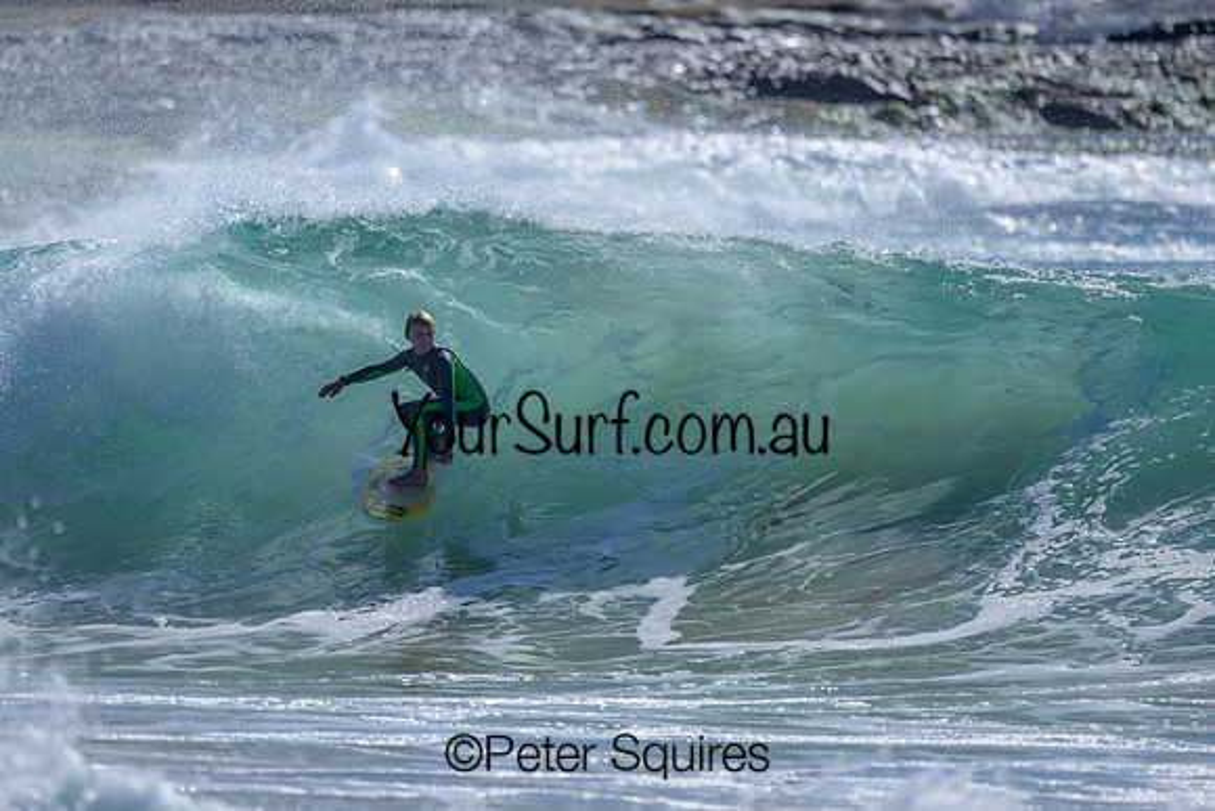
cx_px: 646
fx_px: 31086
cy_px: 344
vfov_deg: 1.5
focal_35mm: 921
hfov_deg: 2.2
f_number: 6.3
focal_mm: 800
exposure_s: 1/2000
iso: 1400
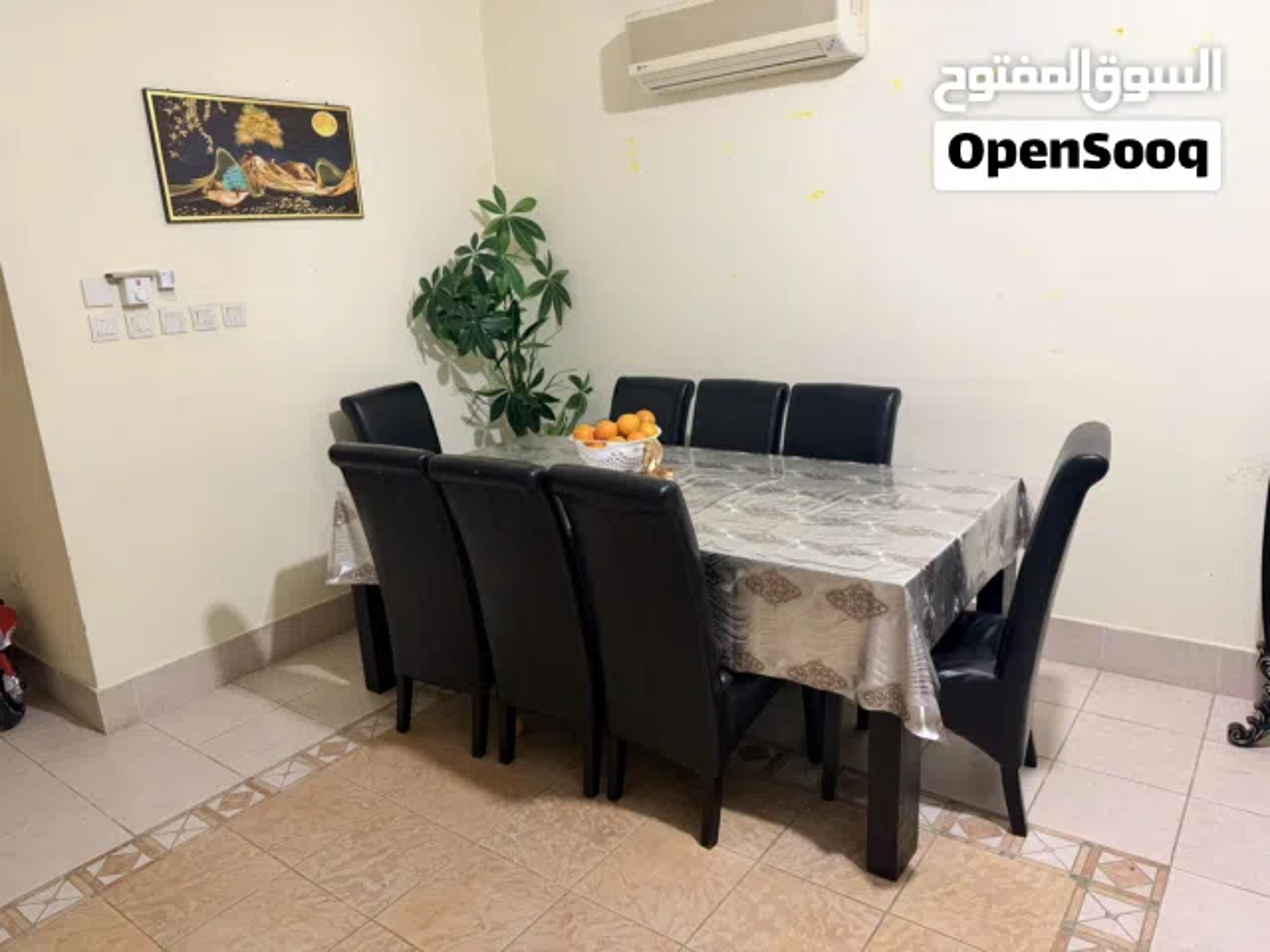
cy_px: 476
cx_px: 635
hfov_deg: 71.6
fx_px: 881
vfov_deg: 56.8
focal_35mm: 24
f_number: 1.78
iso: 200
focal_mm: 6.76
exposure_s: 1/50
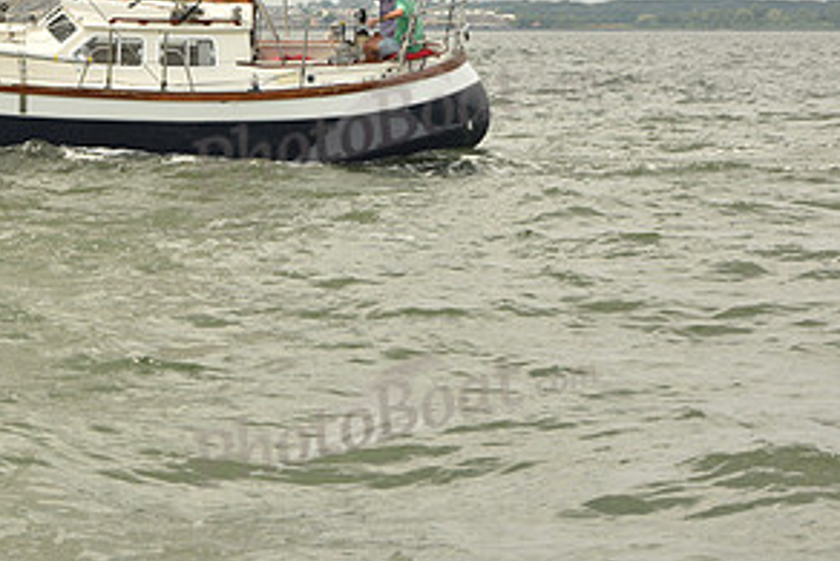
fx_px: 3245
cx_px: 46
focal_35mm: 139
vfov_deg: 9.8
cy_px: 13
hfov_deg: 14.6
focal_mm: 70
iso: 250
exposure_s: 1/640
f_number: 10
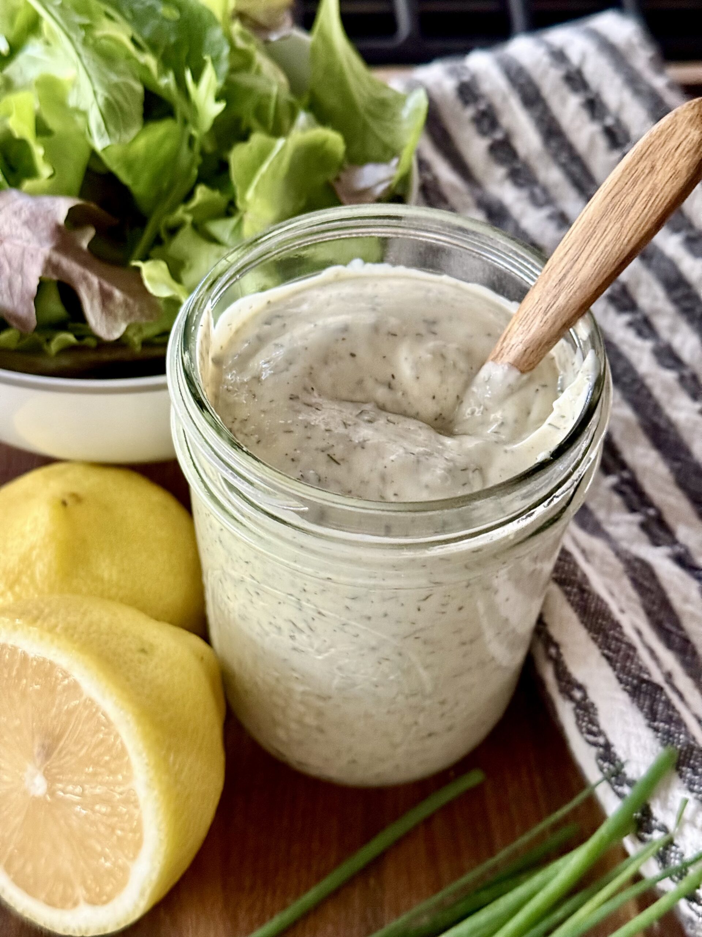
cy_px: 468
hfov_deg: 30.3
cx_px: 351
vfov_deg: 39.7
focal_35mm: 48
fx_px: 1298
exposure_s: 1/40
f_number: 1.78
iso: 500
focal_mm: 6.76
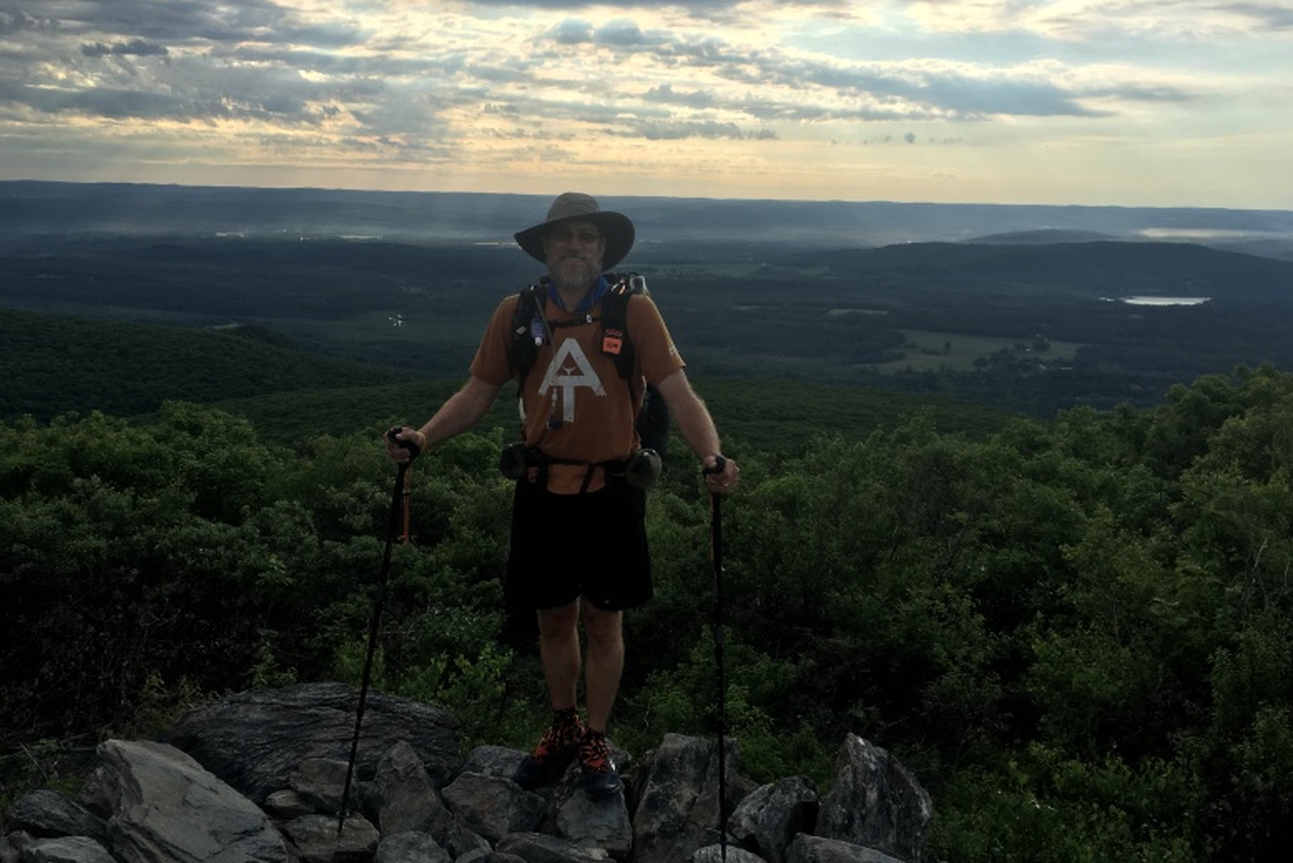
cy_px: 414
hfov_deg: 60.3
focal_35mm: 31
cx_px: 640
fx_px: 1114
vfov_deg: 42.3
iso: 25
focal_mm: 4.15
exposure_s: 1/1789
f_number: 2.2
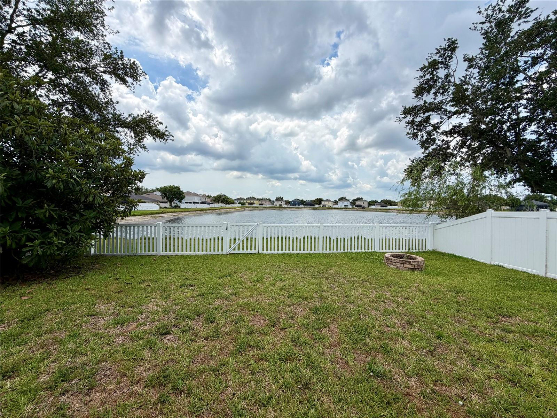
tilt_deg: -1.4
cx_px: 278
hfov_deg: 102.1
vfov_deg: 85.7
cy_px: 209
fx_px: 225
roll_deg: -0.5
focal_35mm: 14
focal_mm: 2.22
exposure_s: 1/1285
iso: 20
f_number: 2.2
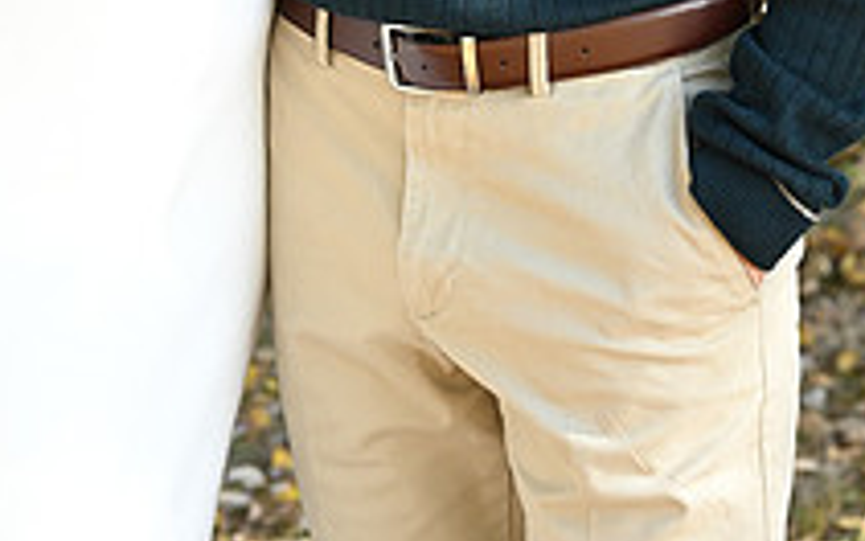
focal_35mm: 238
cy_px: -500
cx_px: 342
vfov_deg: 5.4
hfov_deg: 8.8
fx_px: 5612
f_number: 5.6
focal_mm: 85
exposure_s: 1/160
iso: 320
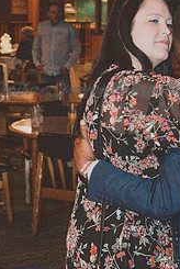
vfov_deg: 15.5
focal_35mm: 132
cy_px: 131
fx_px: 987
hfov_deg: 10.4
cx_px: 144
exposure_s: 1/60
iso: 6400
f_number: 5.3
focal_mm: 48
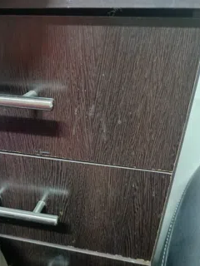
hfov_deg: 46.6
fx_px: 231
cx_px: 81
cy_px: 163
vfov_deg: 59.3
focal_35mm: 30
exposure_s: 1/25
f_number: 1.79
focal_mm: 5.44
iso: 4000
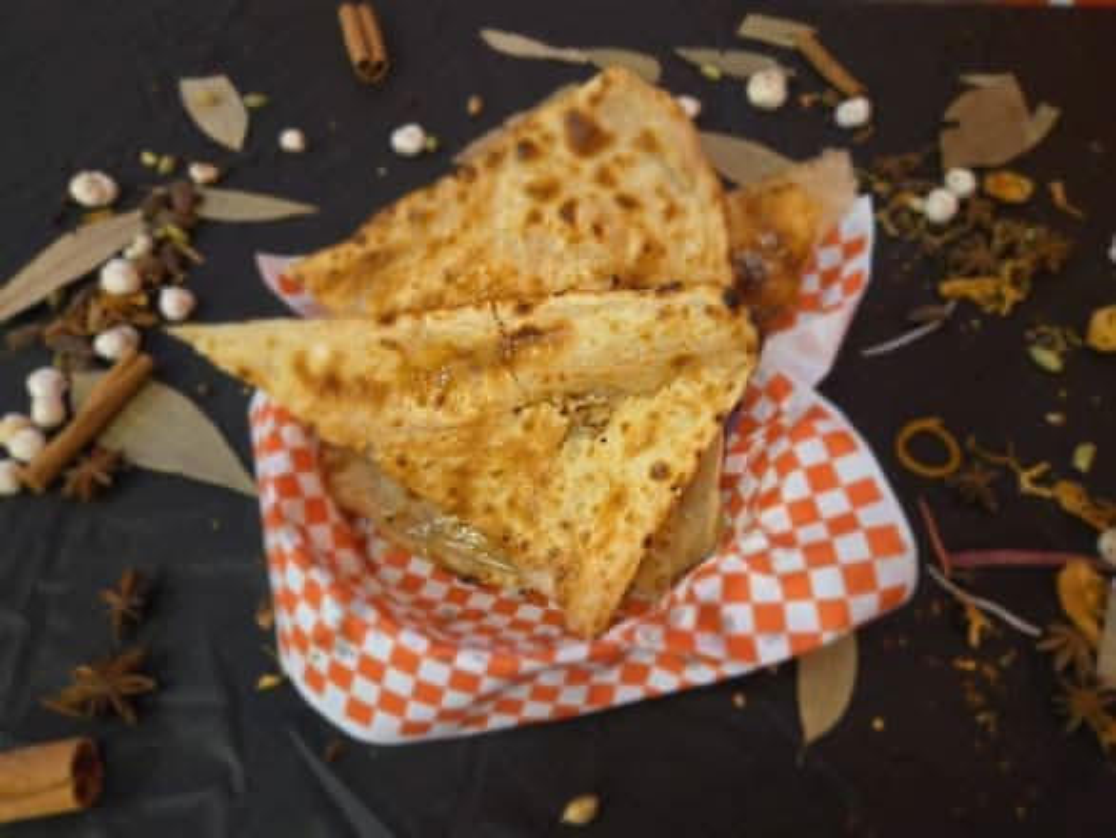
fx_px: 742
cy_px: 419
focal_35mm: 23
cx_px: 558
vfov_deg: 58.9
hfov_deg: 73.9
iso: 400
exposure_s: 1/30
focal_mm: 5.4
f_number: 1.8
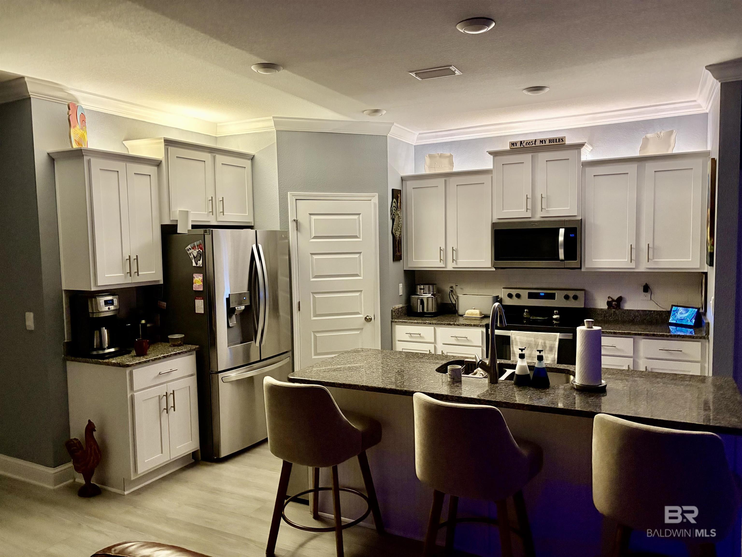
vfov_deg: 53.1
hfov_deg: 67.3
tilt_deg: -2.8
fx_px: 557
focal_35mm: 26
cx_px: 371
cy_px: 278
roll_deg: +2.0
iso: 640
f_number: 1.6
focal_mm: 5.96
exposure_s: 1/38
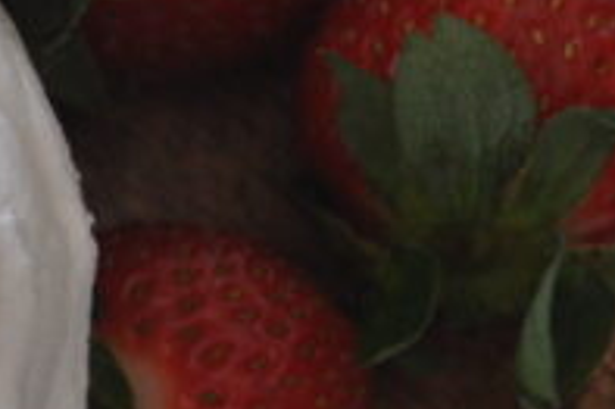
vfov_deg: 3.9
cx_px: -933
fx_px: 6001
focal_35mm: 352
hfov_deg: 5.6
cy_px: 156
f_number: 5.6
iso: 500
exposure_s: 1/60
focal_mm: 45
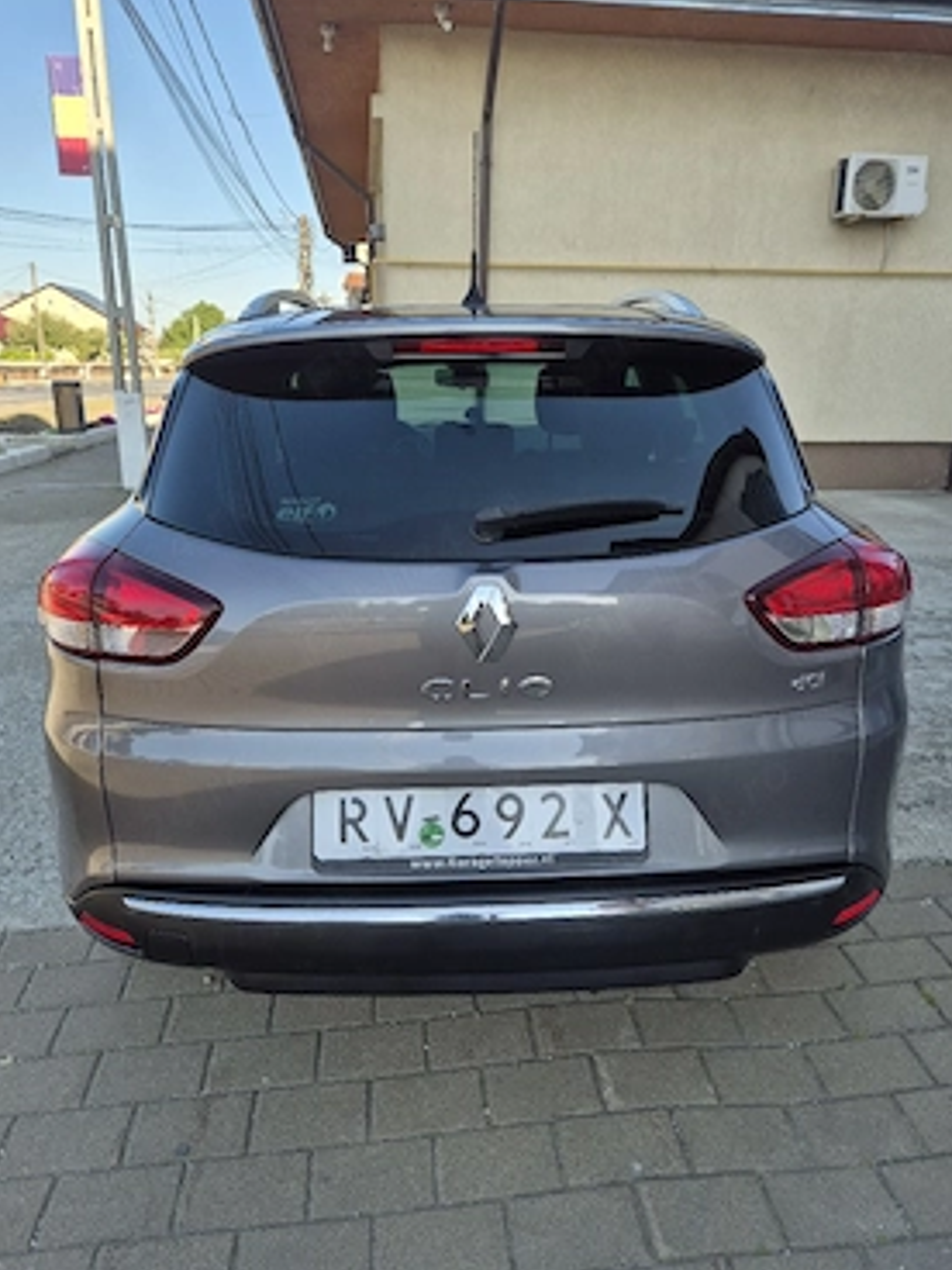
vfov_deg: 69.4
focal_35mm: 25
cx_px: 479
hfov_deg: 54.9
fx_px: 917
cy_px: 614
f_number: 1.8
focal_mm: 5.4
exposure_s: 1/667
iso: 25
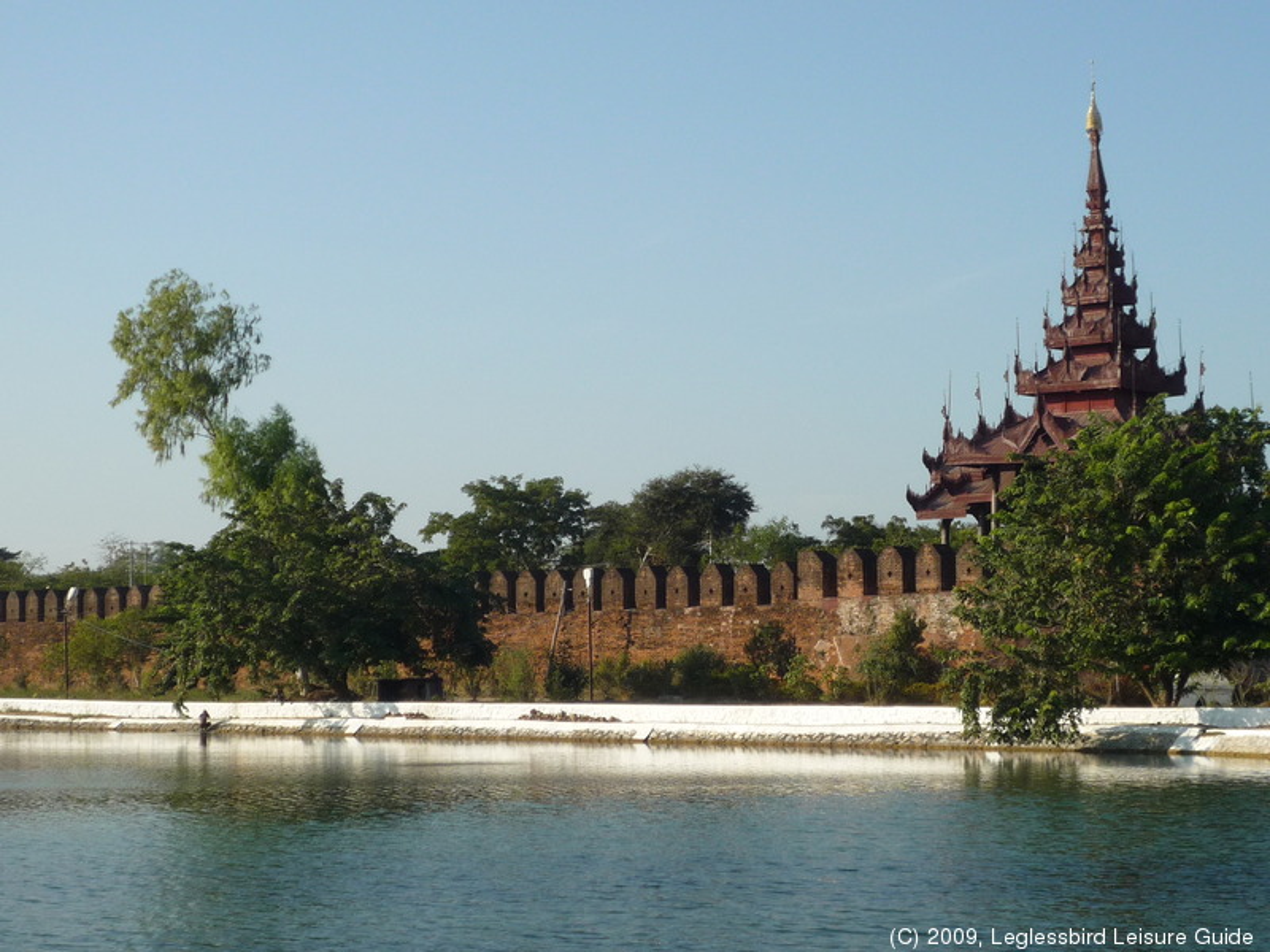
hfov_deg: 24.4
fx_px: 2935
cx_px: 635
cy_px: 476
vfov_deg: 18.4
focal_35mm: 80
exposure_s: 1/640
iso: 100
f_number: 4.5
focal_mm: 9.9
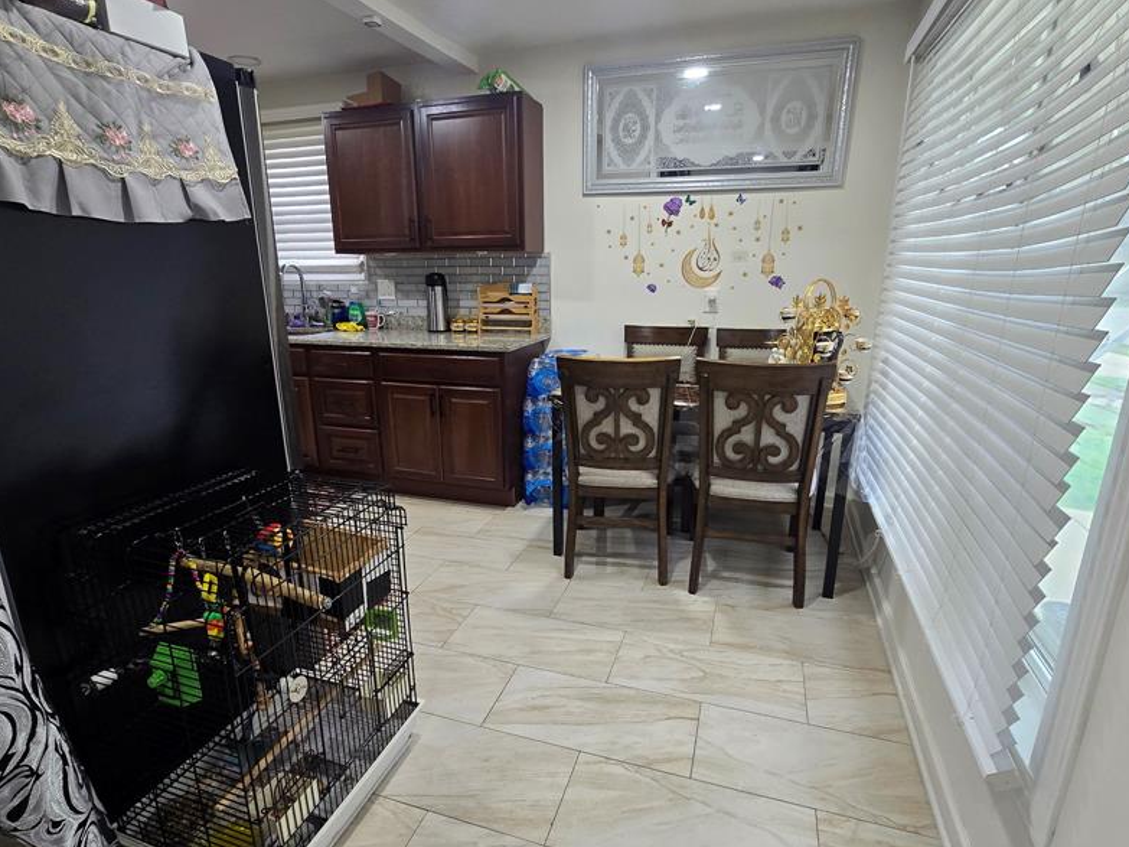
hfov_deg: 91.0
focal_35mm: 17
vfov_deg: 74.7
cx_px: 549
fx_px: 554
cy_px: 434
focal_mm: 2.2
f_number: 2.2
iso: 160
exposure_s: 1/60
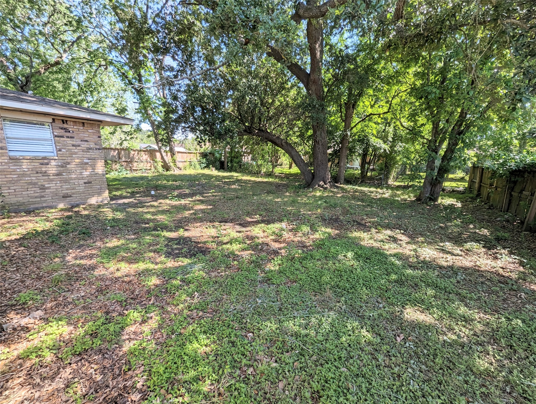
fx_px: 202
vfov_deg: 90.1
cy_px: 202
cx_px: 268
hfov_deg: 106.1
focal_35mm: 13
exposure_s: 1/345
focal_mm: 1.95
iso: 43
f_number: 2.2
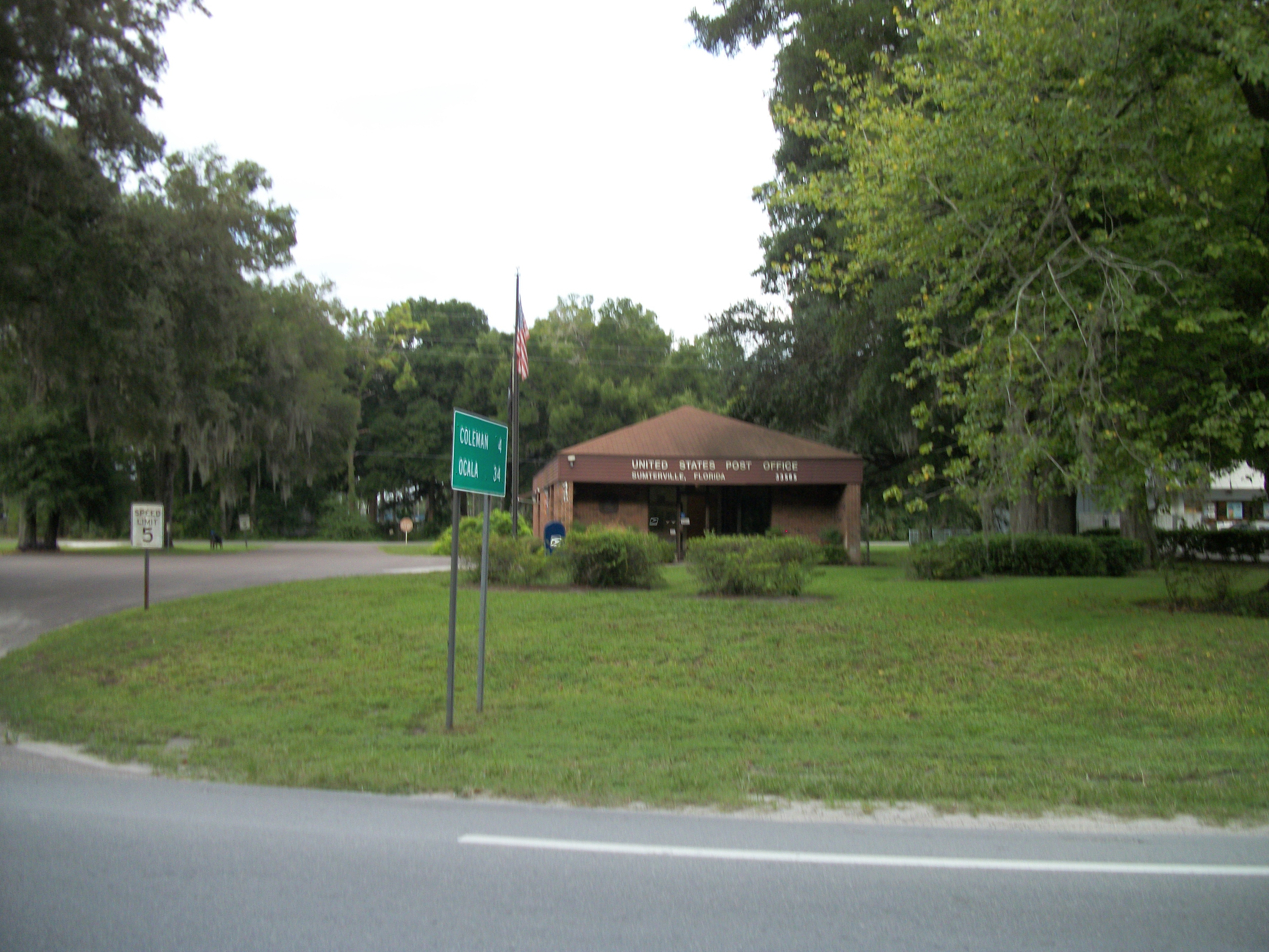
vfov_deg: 44.2
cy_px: 476
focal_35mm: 32
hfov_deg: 56.8
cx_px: 634
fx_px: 1173
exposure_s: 1/200
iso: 80
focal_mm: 5.7
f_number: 2.9
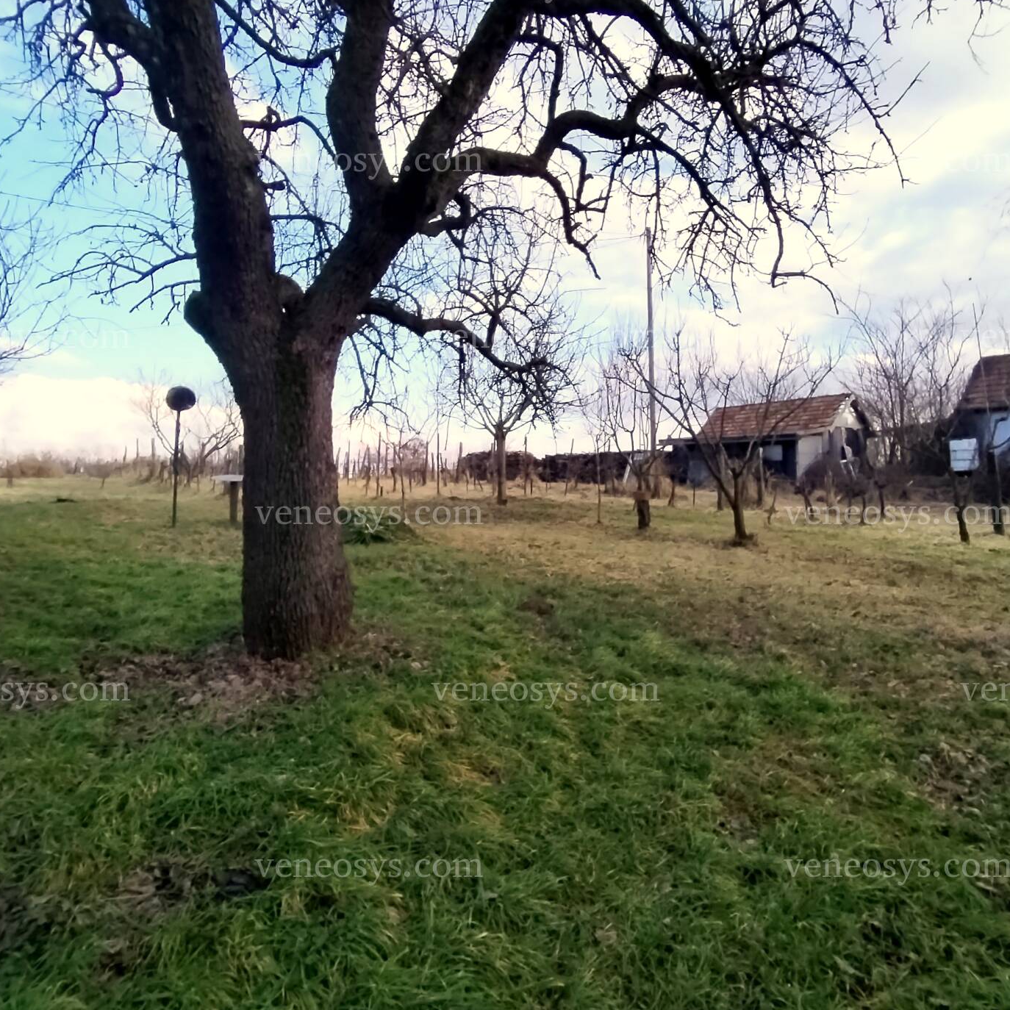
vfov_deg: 72.1
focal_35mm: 21
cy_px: 487
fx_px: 693
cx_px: 545
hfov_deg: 72.0
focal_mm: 1.42
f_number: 2.2
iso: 100
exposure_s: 1/997
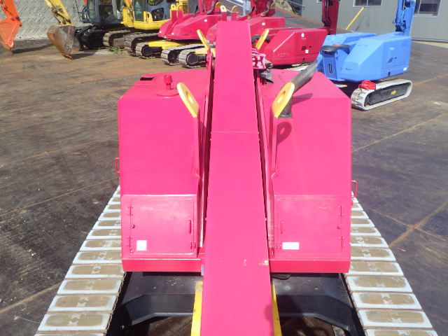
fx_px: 362
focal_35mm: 28
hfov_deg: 63.4
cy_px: 168
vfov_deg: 49.7
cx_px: 224
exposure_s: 1/640
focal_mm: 5
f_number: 4.2
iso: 125
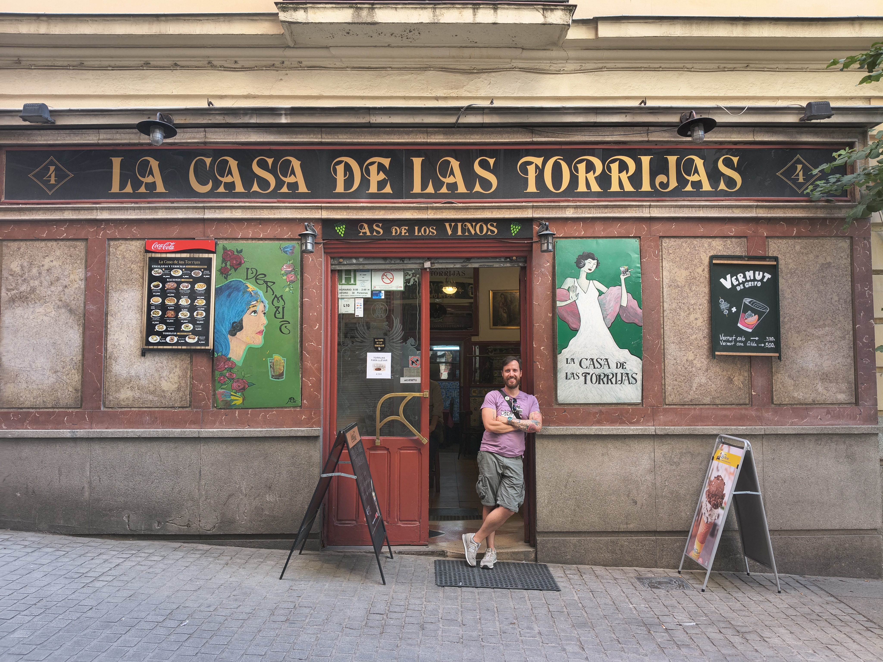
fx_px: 663
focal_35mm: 26
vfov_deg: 53.1
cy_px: 331
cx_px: 442
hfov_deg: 67.3
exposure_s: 1/100
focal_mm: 4.81
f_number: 1.8
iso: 163
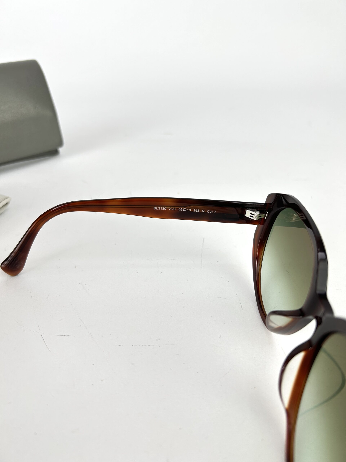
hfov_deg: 53.1
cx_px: 173
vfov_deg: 67.3
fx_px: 347
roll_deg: -1.2
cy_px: 231
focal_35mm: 26
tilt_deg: -33.8
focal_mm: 5.7
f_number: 1.5
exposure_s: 1/104
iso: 32
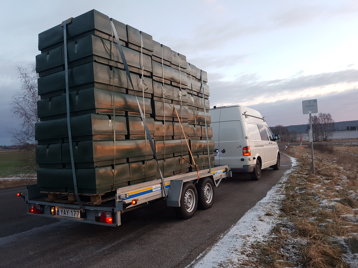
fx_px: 269
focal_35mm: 26
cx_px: 179
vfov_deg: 53.1
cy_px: 134
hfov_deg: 67.3
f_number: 1.7
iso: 100
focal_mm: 4.2
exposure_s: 1/100
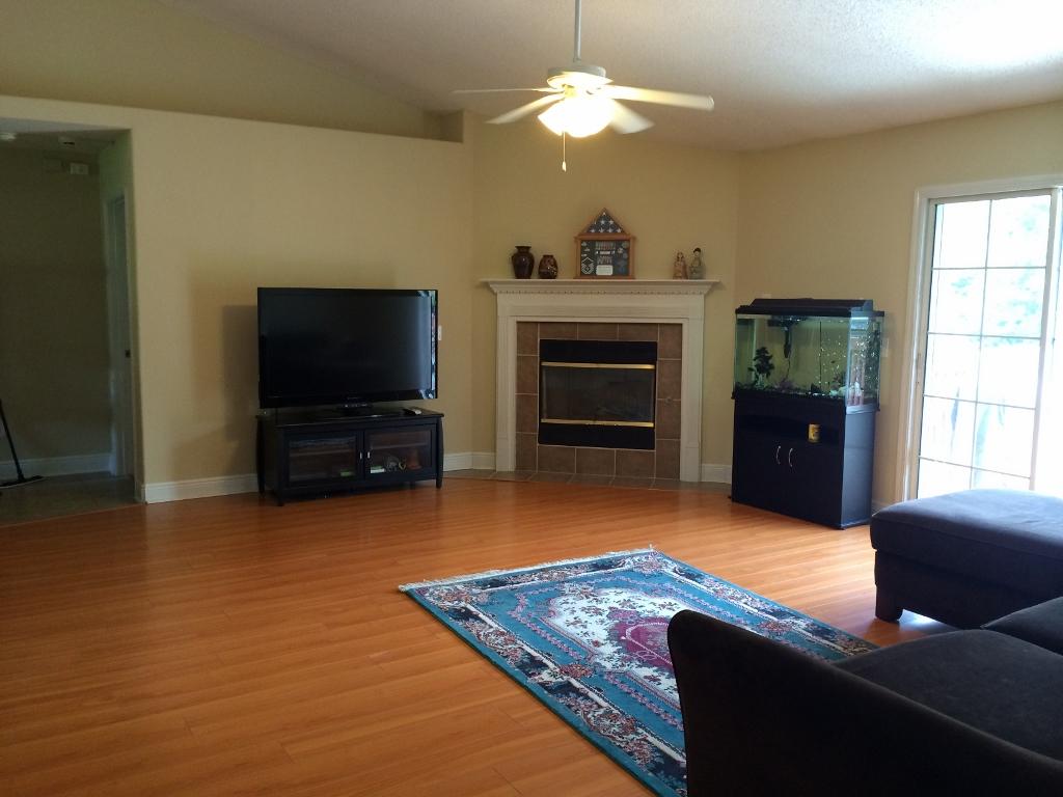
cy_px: 398
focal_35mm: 30
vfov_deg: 46.8
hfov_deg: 60.0
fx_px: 921
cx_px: 532
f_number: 2.2
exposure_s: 1/30
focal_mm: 4.12
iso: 125
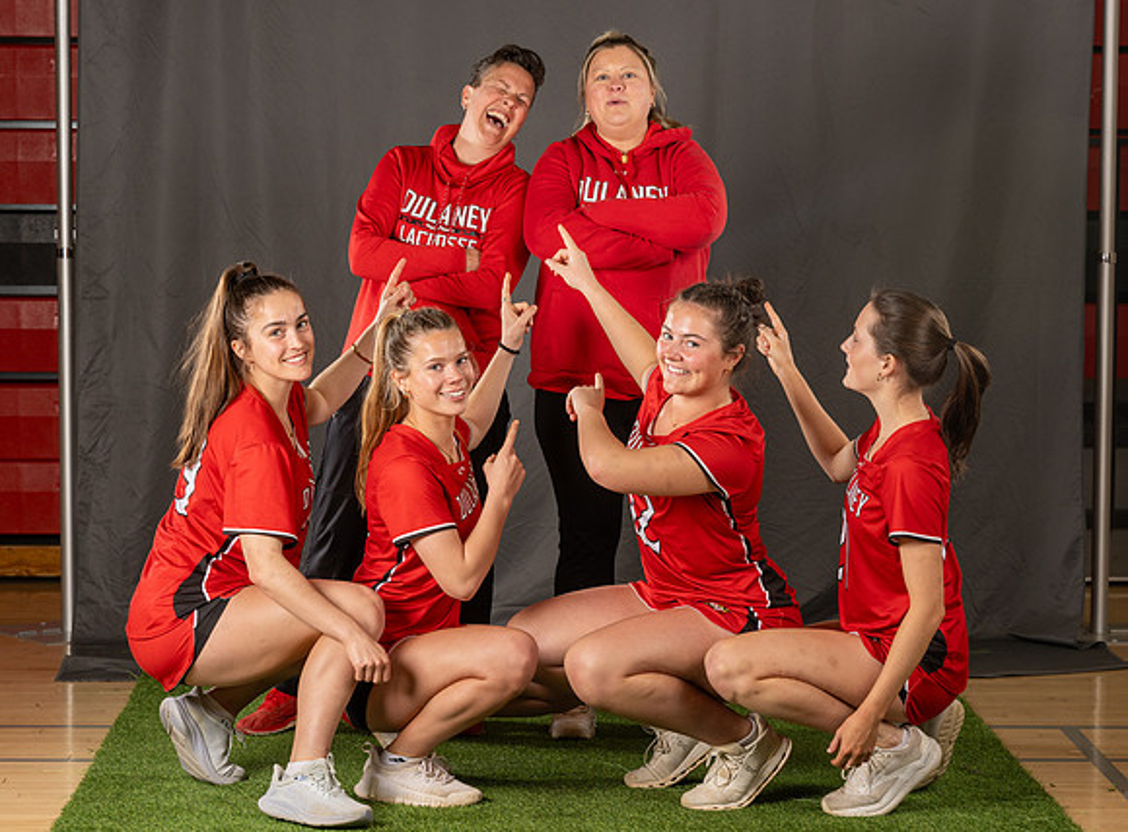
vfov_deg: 13.9
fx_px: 3418
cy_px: 486
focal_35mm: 105
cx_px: 612
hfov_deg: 18.7
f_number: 5.6
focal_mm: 82
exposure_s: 1/125
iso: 160
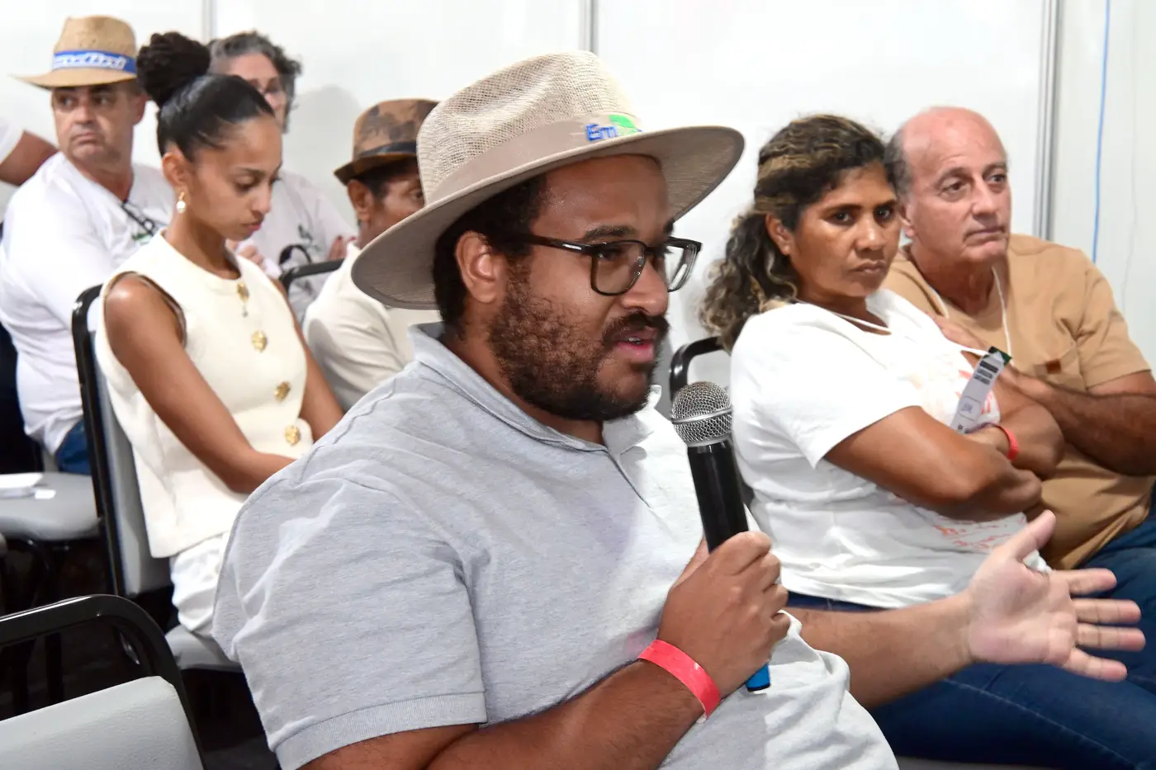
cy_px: 385
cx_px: 578
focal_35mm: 75
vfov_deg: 18.2
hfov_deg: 27.0
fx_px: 2408
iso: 2000
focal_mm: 50
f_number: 6.3
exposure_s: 1/20
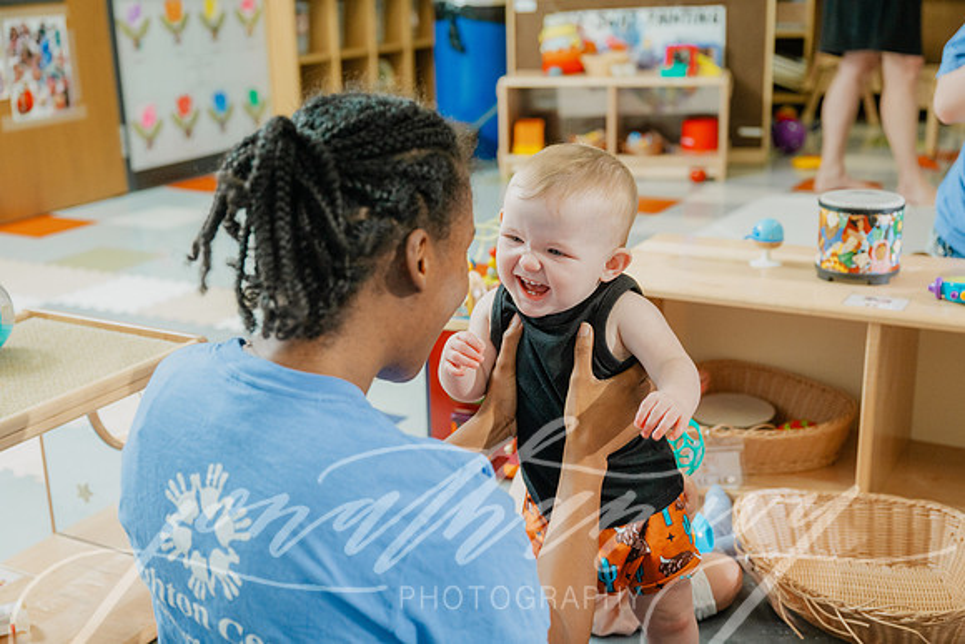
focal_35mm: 45
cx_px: 482
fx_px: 1206
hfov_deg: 43.6
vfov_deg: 29.9
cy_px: 322
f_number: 3.5
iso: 640
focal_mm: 45
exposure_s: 1/200
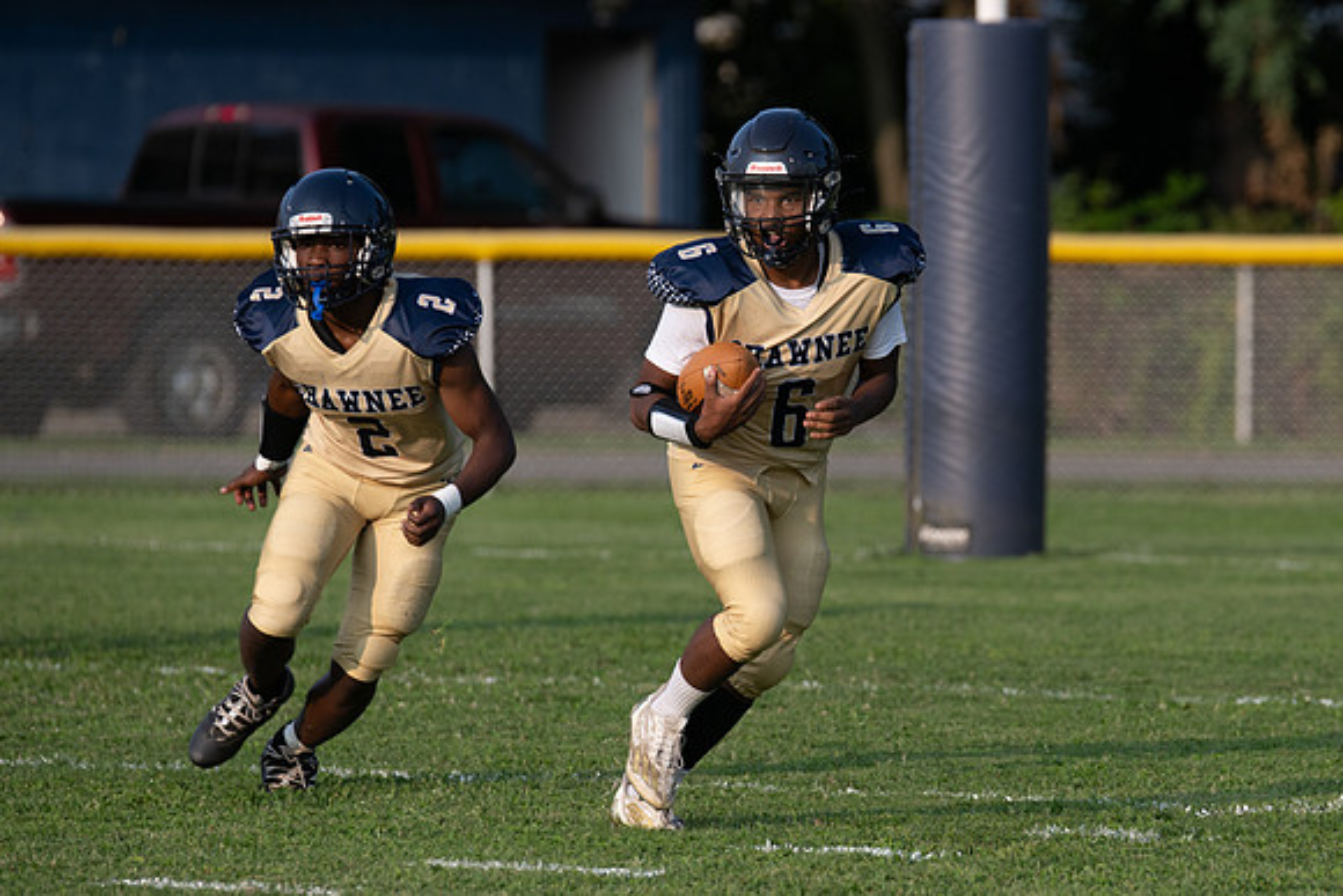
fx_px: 15978
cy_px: 509
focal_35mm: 428
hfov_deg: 4.8
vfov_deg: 3.2
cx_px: 934
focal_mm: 300
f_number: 4.5
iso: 250
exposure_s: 1/1000
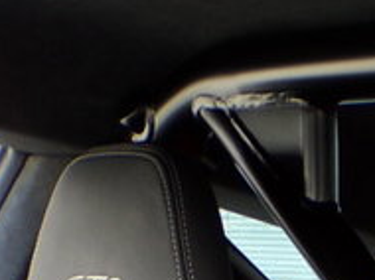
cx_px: 641
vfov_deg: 8.8
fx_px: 1634
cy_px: 702
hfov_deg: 12.2
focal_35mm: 151
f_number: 3.1
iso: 124
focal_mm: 5
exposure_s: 1/34
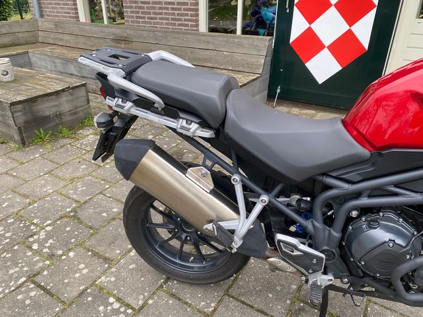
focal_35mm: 26
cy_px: 158
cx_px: 212
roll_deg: -1.0
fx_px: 318
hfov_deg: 67.3
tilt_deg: -28.5
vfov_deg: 53.1
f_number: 1.8
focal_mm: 4.25
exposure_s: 1/116
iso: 125
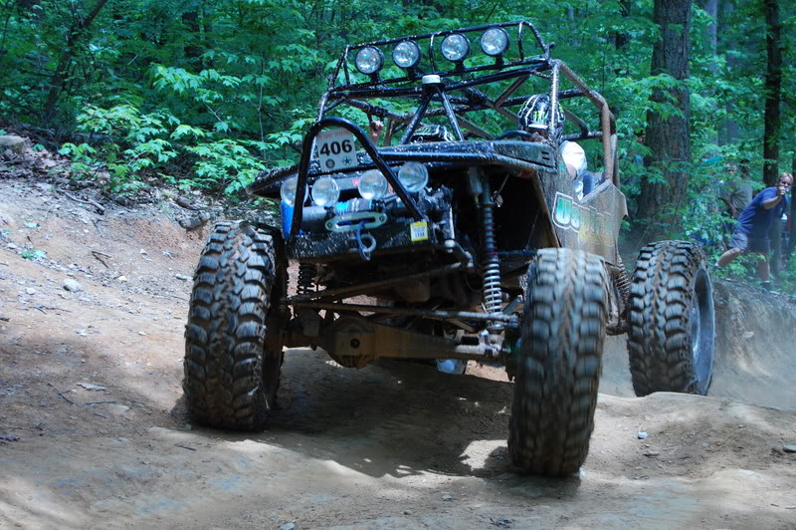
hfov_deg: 24.6
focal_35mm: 82
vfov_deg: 16.5
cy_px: 265
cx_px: 398
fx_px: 1823
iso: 400
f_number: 5.6
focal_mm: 55
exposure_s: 1/250
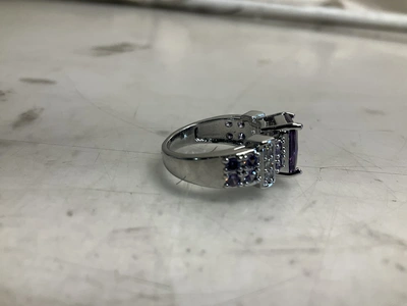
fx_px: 341
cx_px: 204
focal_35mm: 29
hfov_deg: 61.7
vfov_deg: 48.2
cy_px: 153
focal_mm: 3
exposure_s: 1/120
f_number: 1.8
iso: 50
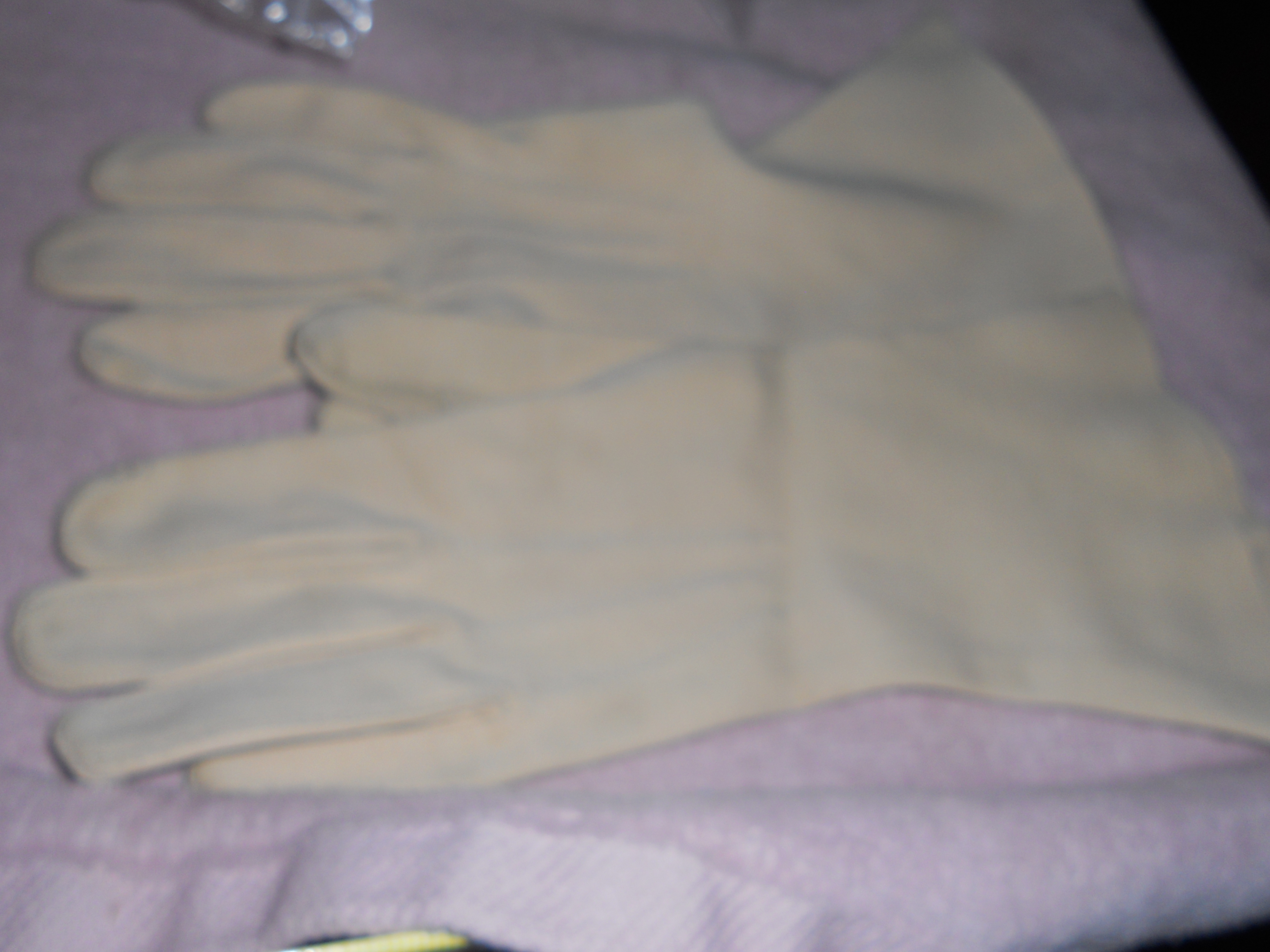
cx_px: 635
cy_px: 476
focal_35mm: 32
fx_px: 1174
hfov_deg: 56.8
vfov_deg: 44.2
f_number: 8.8
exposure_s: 1/25
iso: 80
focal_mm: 5.8
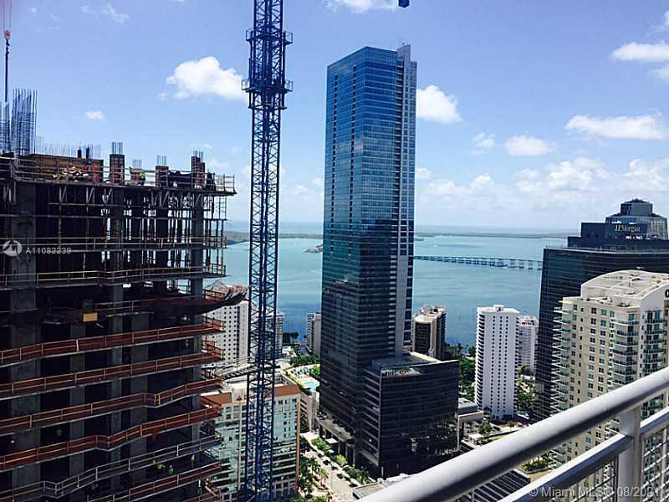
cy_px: 251
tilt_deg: -3.9
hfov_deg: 61.7
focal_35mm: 29
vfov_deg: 48.2
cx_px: 334
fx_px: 560
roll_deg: -2.1
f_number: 2.2
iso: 32
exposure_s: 1/1721
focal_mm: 4.15
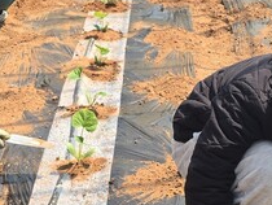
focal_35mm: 105
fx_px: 826
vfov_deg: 14.0
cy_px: 167
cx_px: 184
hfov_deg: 18.6
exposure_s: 1/340
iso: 12
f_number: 1.7
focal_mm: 6.3
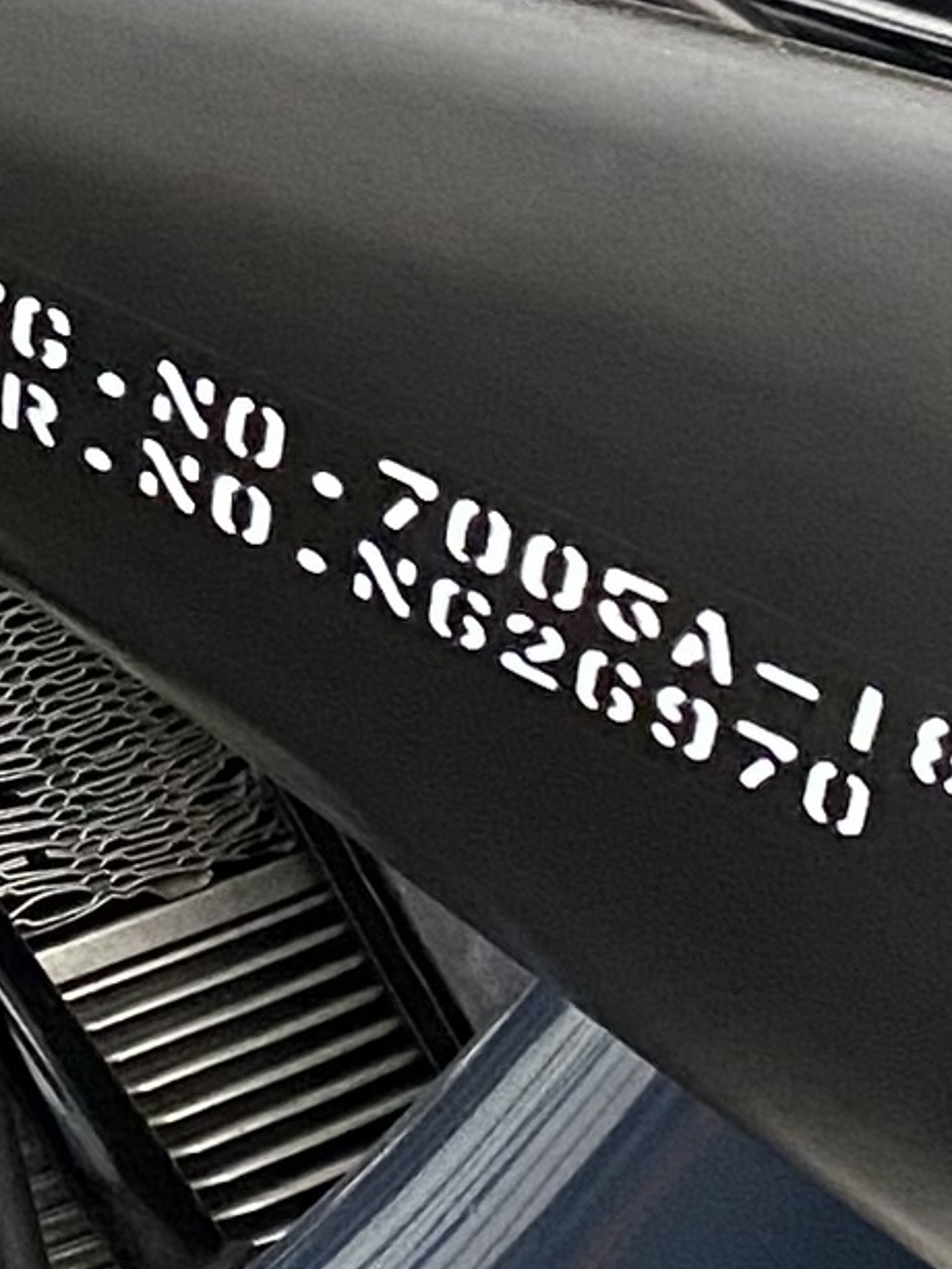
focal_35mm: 171
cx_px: -484
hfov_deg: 8.5
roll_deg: -1.1
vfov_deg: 11.3
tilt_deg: +1.0
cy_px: -290
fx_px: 6268
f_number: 1.8
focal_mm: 4.25
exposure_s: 1/60
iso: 500
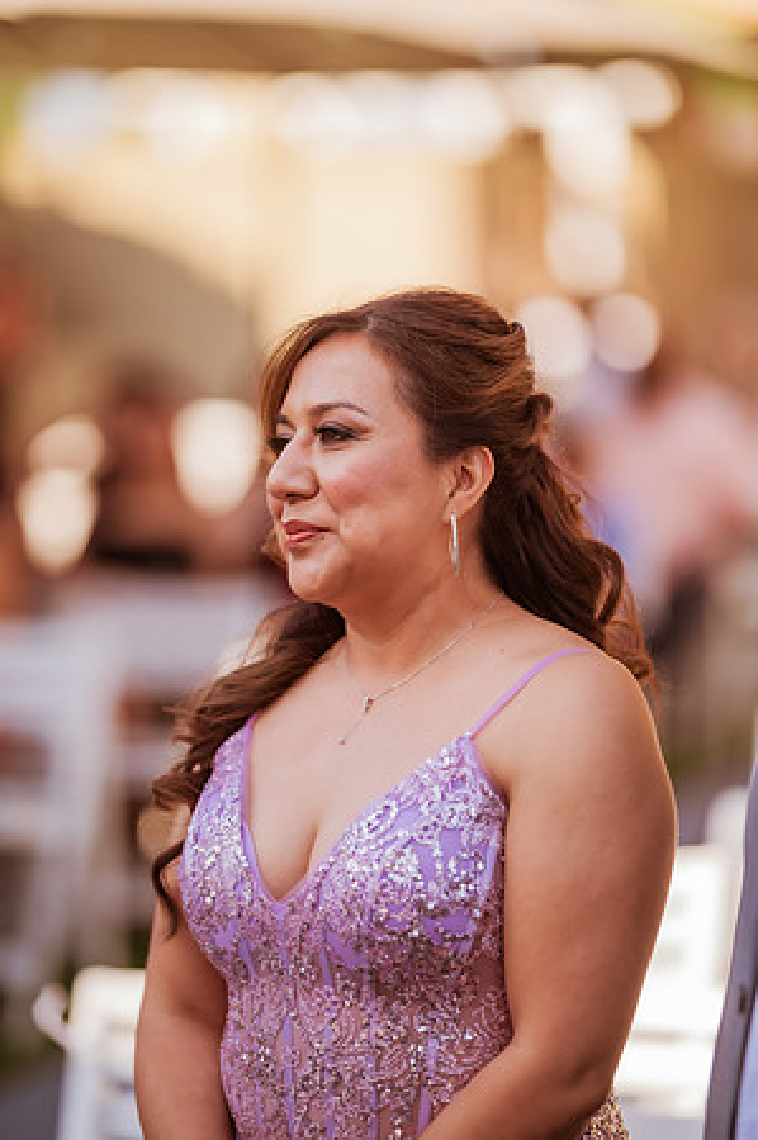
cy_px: 570
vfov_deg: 15.2
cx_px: 379
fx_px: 4273
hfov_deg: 10.1
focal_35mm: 135
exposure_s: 1/1250
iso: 125
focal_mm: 135
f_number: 1.8
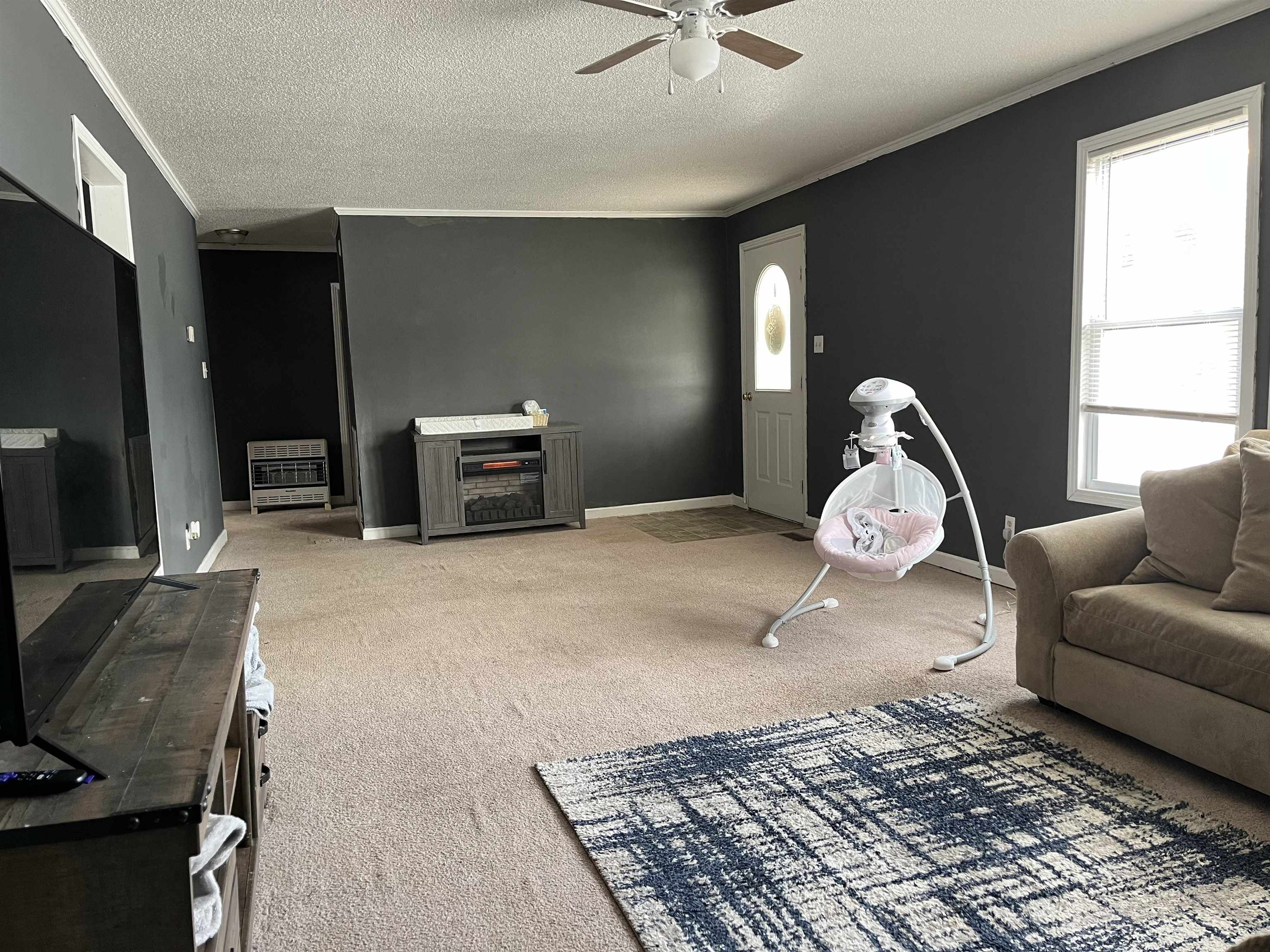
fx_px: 954
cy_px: 476
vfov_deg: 53.1
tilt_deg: -6.3
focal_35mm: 26
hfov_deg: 67.3
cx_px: 635
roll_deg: +2.7
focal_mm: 5.1
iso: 125
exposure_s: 1/94
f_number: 1.6
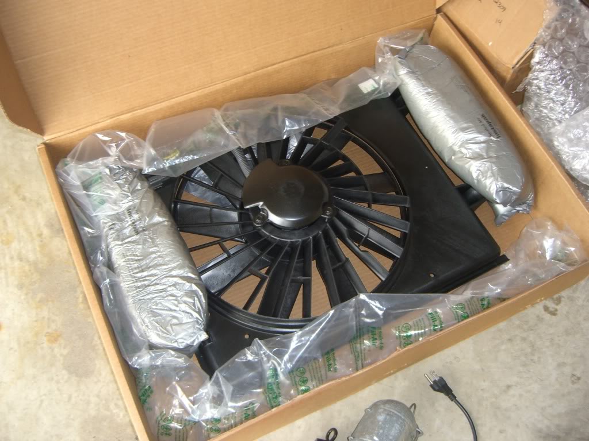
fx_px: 647
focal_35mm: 38
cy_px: 220
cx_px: 294
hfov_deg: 49.0
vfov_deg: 37.7
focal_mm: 7.9
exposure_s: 1/60
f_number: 2.8
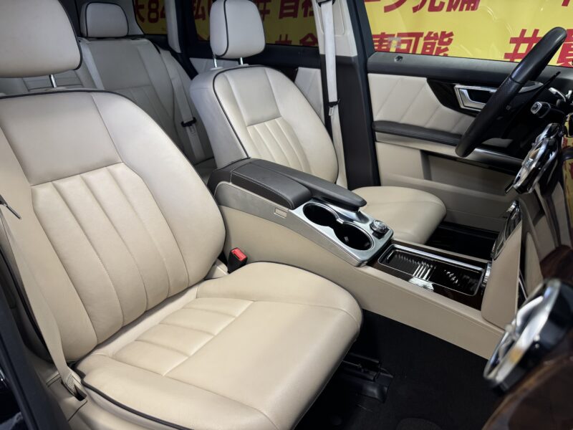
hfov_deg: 71.6
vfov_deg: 56.8
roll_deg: +0.6
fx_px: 397
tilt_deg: -23.0
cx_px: 286
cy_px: 215
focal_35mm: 24
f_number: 1.78
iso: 125
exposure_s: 1/100
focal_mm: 6.76
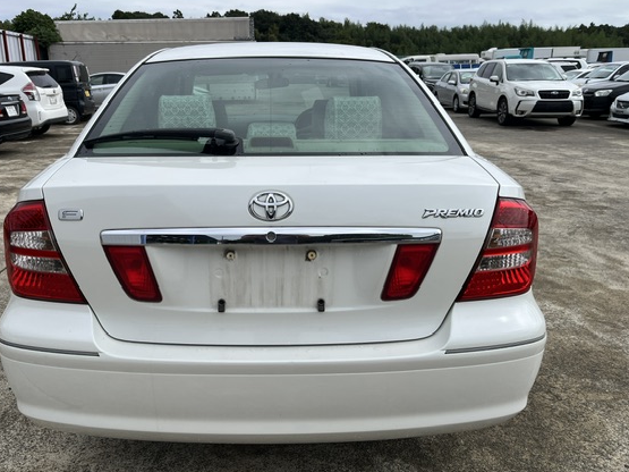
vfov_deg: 46.8
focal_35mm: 30
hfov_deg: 59.8
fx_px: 545
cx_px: 273
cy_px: 242
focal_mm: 5.1
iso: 50
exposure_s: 1/5319
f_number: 1.6
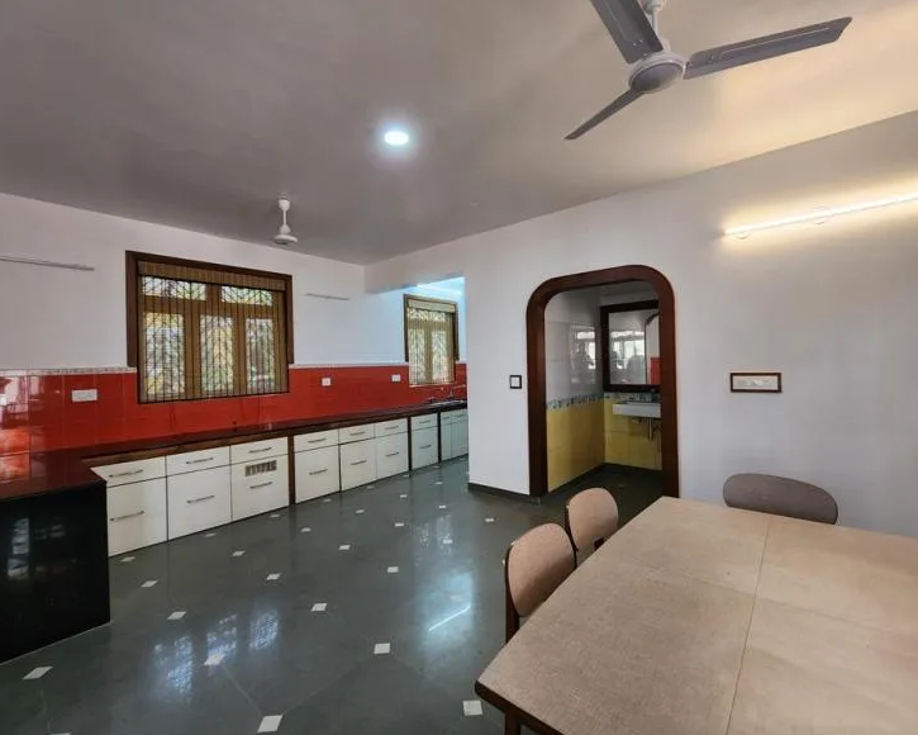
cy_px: 359
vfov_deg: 88.0
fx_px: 380
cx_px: 450
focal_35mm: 14
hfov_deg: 100.7
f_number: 2.2
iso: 200
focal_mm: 2.2
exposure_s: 1/50
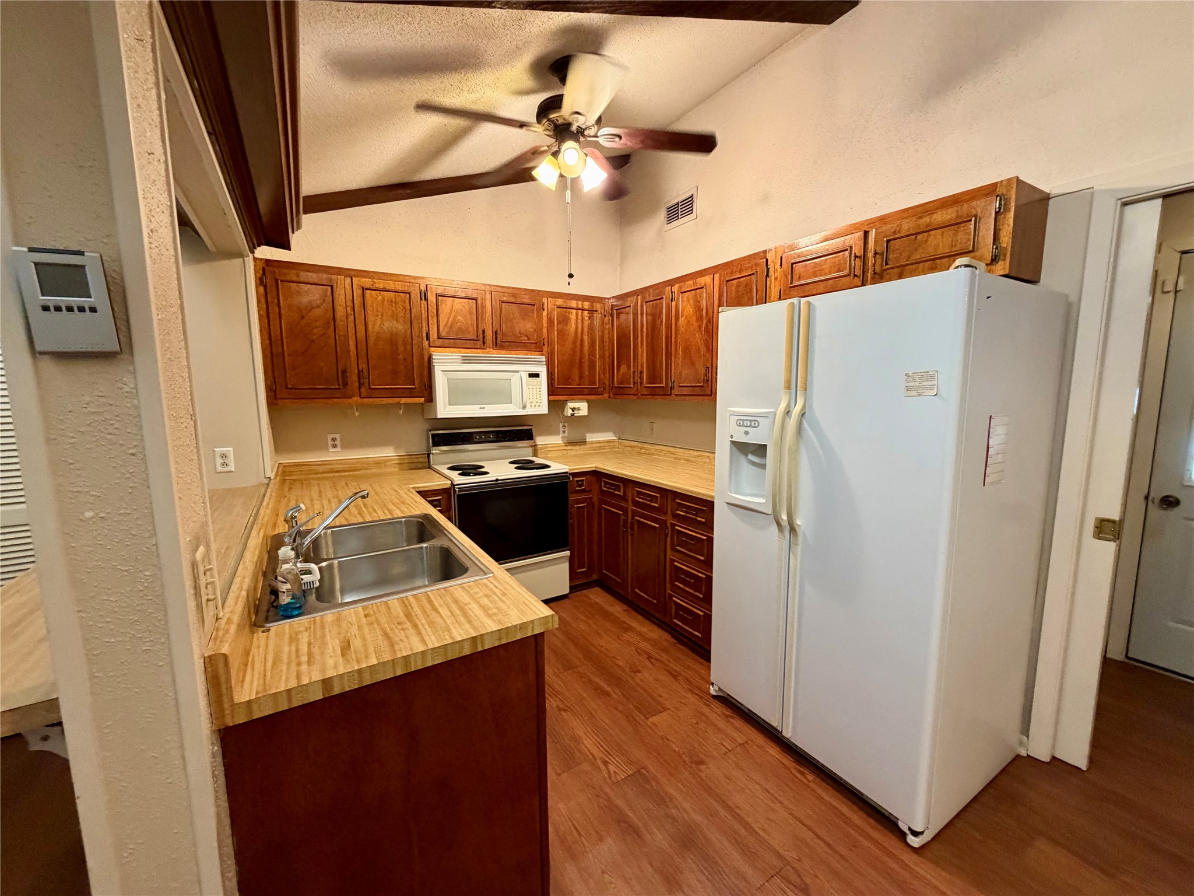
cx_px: 597
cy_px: 448
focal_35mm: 14
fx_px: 483
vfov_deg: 85.7
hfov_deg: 102.1
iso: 320
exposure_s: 1/60
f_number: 2.2
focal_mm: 2.22
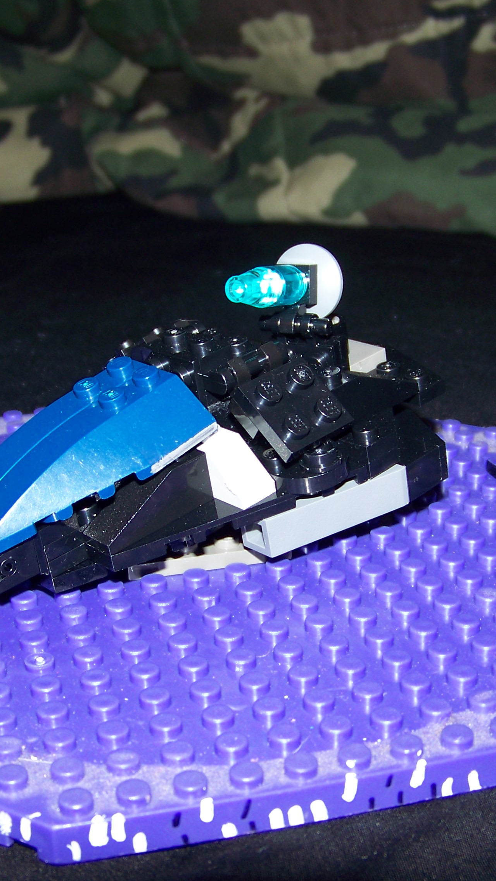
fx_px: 1239
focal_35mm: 53
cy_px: 439
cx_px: 235
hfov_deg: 22.6
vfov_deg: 39.2
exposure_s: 1/30
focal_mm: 5.85
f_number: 2.8
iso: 64
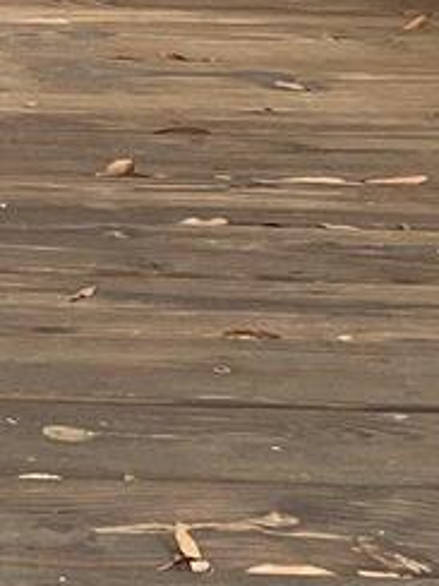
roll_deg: +0.0
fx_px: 2773
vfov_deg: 11.3
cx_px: -653
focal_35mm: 164
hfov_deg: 8.2
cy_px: -430
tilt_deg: -4.4
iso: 64
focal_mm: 5.7
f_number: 1.5
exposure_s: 1/121
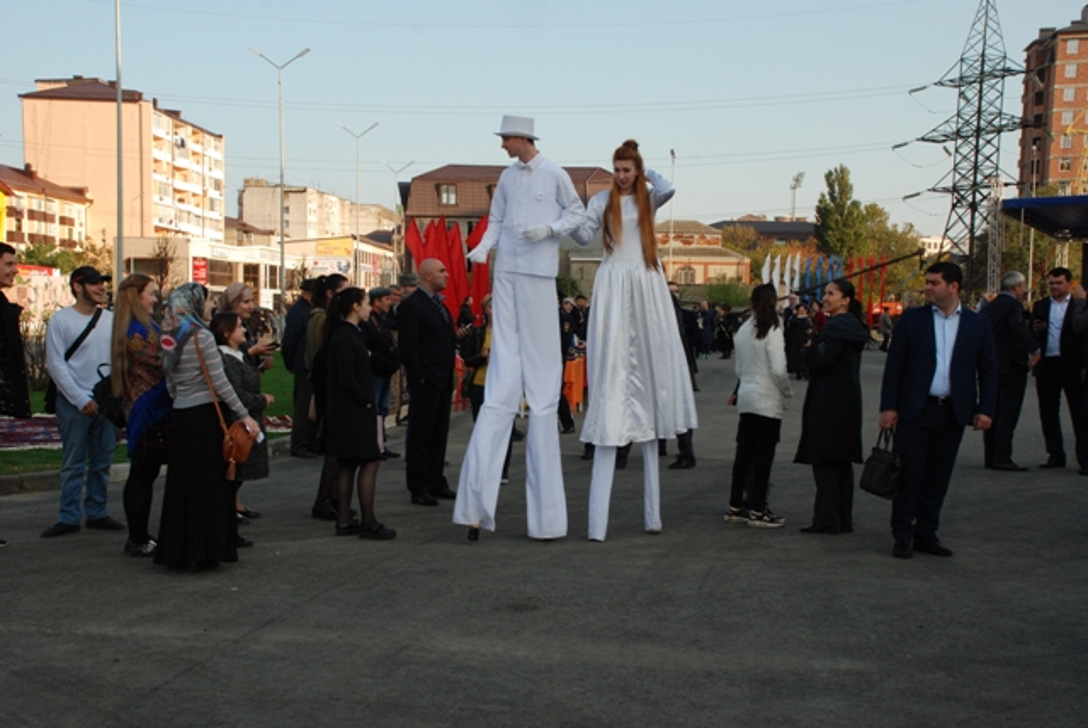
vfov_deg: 28.1
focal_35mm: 48
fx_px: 1452
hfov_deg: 41.1
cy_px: 364
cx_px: 544
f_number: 10
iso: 320
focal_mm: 32
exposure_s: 1/200
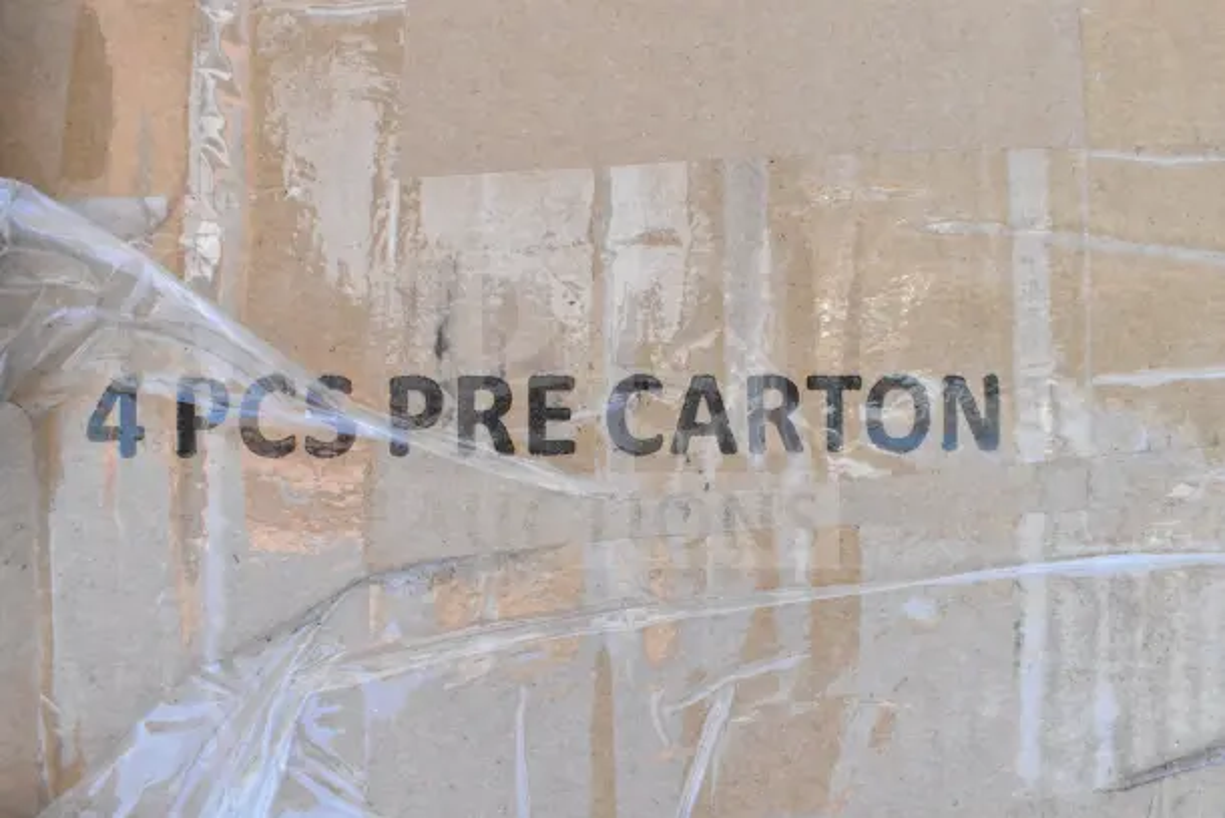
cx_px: 612
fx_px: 919
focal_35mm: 27
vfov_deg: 48.0
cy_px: 409
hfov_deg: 67.4
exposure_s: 1/800
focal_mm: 18
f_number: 14
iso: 6400
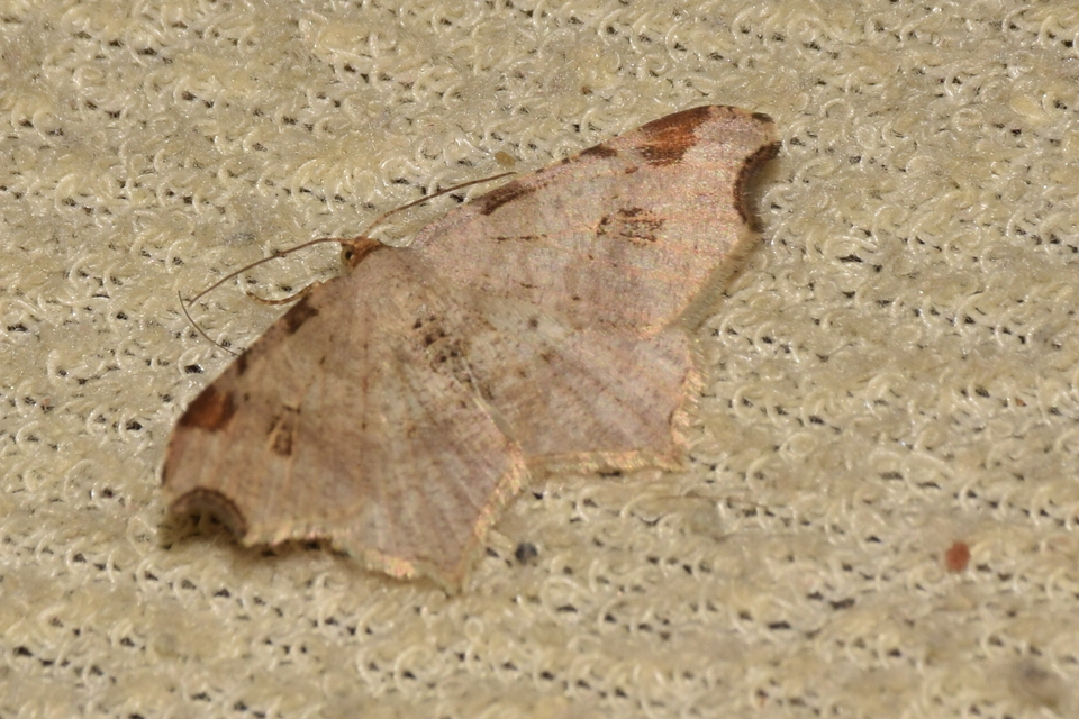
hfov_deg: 9.8
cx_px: 540
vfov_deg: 6.5
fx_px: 6294
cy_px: 360
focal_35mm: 210
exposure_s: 1/200
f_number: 16
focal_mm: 140
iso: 100
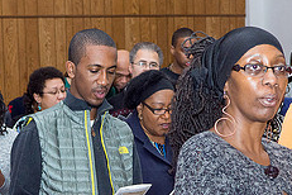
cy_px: 217
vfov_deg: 7.3
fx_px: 1525
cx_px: 75
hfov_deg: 10.9
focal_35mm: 188
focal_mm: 50
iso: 500
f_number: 5
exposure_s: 1/125
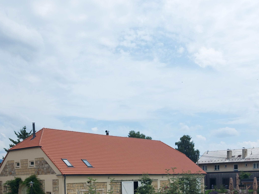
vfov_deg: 28.7
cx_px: 98
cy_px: 185
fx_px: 359
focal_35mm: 48
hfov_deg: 39.4
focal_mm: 5.23
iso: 32
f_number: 1.8
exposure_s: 1/1528
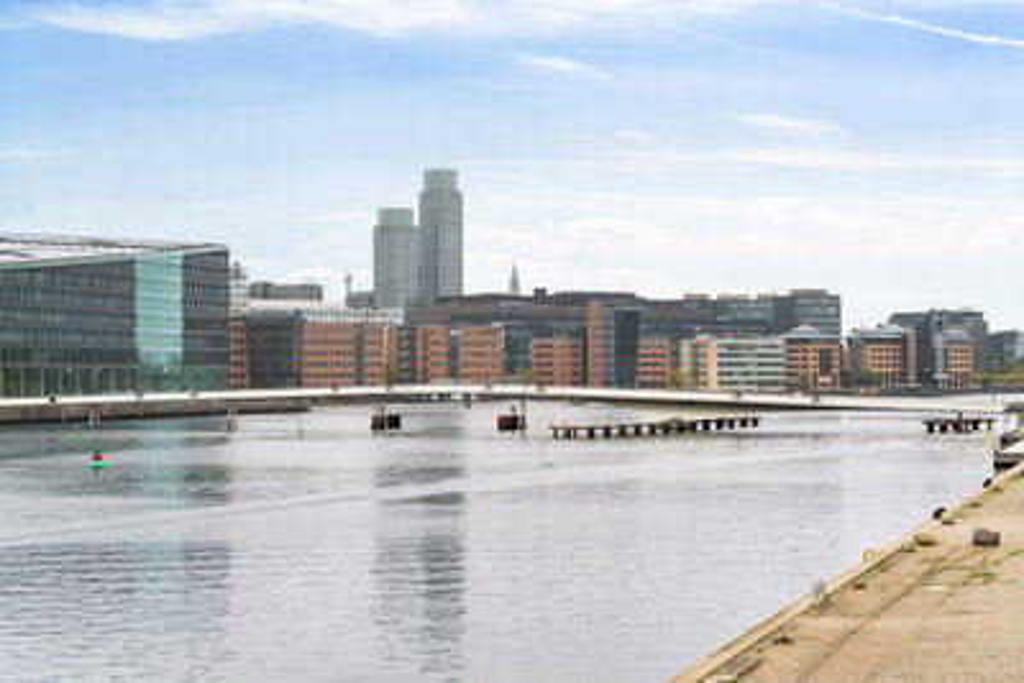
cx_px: 512
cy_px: 342
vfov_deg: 16.6
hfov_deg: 24.6
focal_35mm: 82
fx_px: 2347
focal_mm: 55
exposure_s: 1/800
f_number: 4
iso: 250
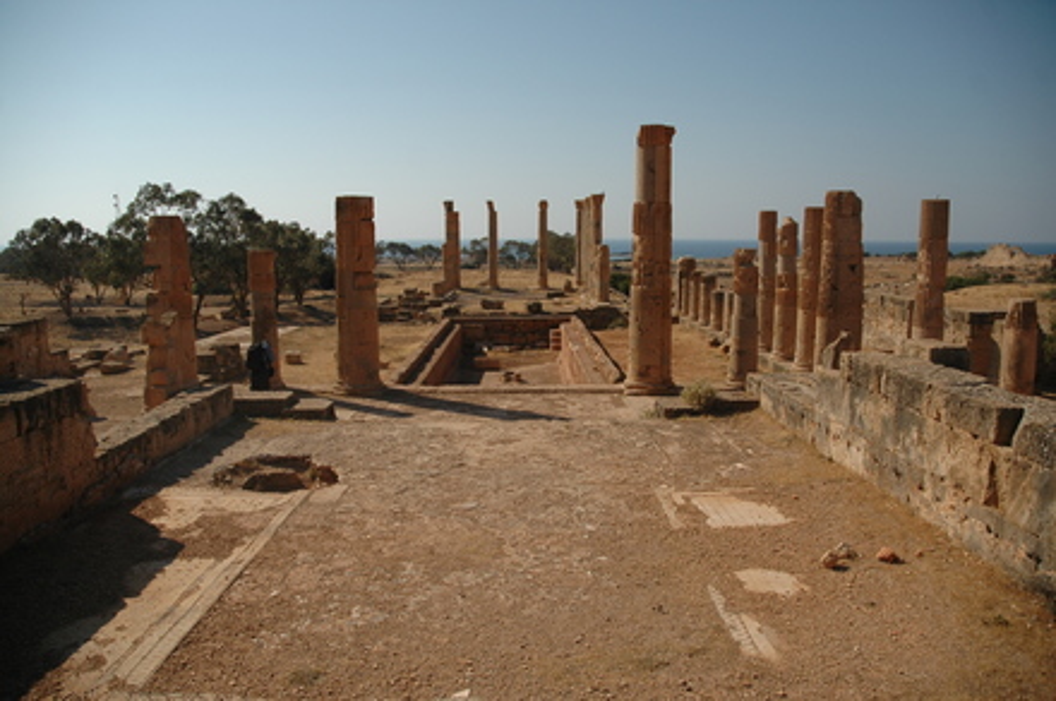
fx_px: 791
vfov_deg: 47.8
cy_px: 350
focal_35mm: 27
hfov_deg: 67.5
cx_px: 528
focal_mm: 18
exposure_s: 1/3200
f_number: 4
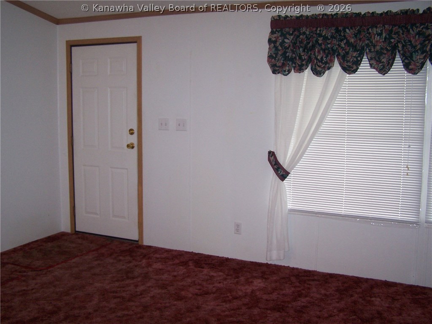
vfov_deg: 37.7
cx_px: 216
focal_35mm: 38
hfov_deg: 49.0
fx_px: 474
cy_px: 162
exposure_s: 1/60
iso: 140
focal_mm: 6.3
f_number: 2.8
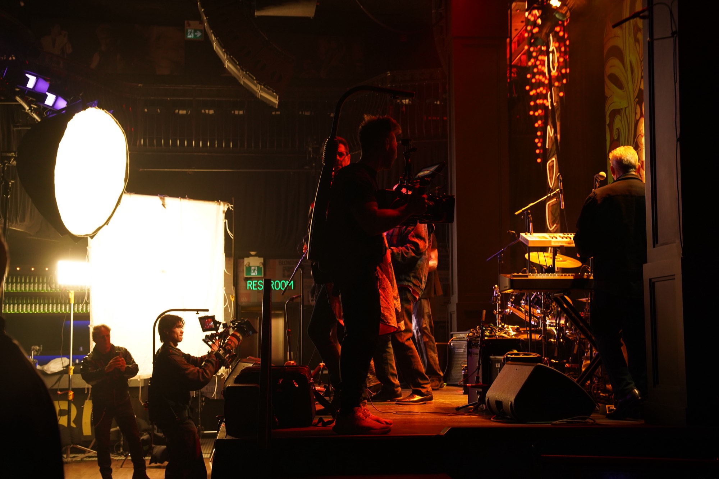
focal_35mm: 55
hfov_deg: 36.2
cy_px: 240
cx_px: 360
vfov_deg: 24.6
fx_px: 1100
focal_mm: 55.1
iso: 1600
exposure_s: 1/60
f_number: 5.6
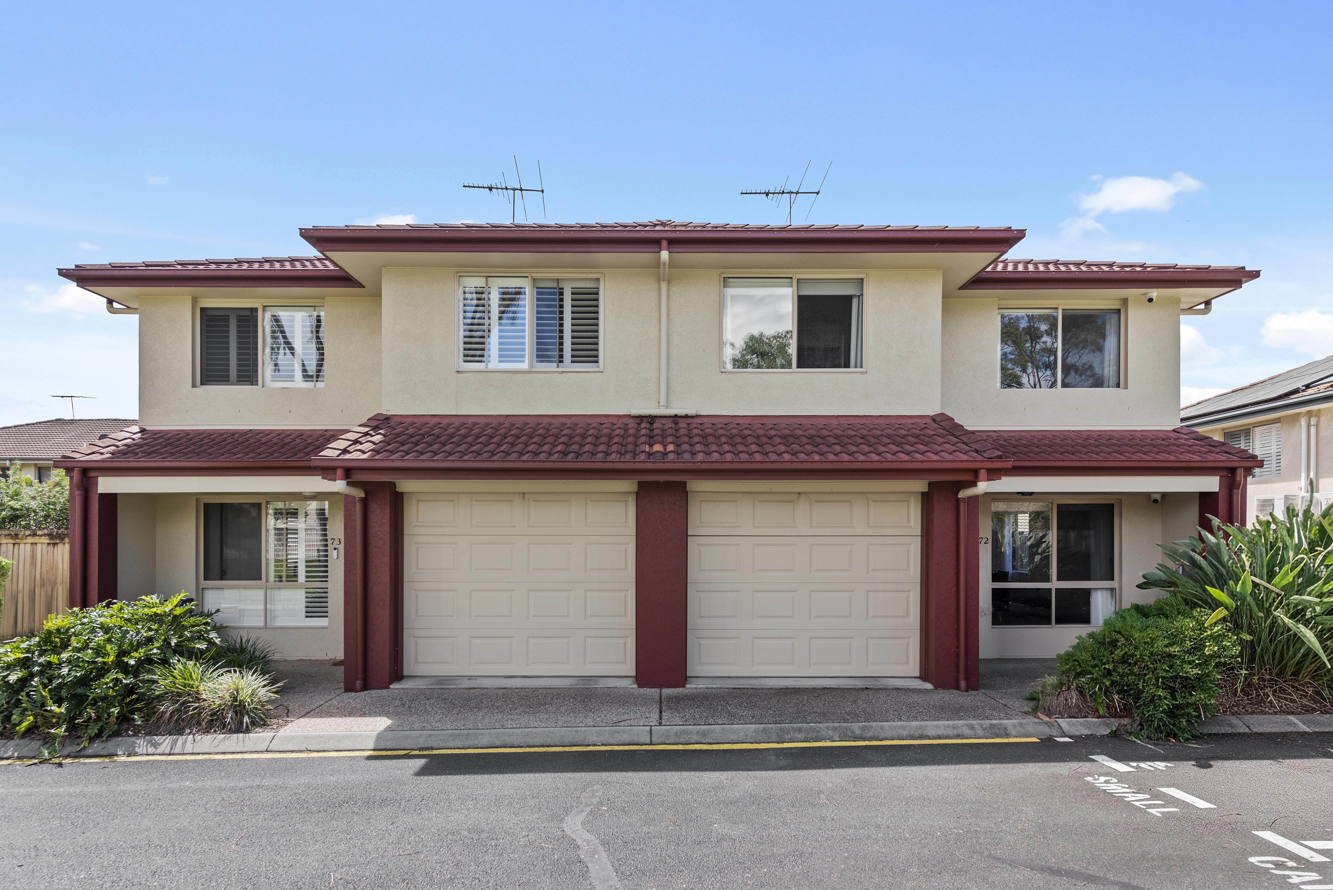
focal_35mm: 21
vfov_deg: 59.5
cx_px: 666
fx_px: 778
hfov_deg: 81.2
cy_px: 445
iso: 500
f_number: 8
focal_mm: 21
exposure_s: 1/640
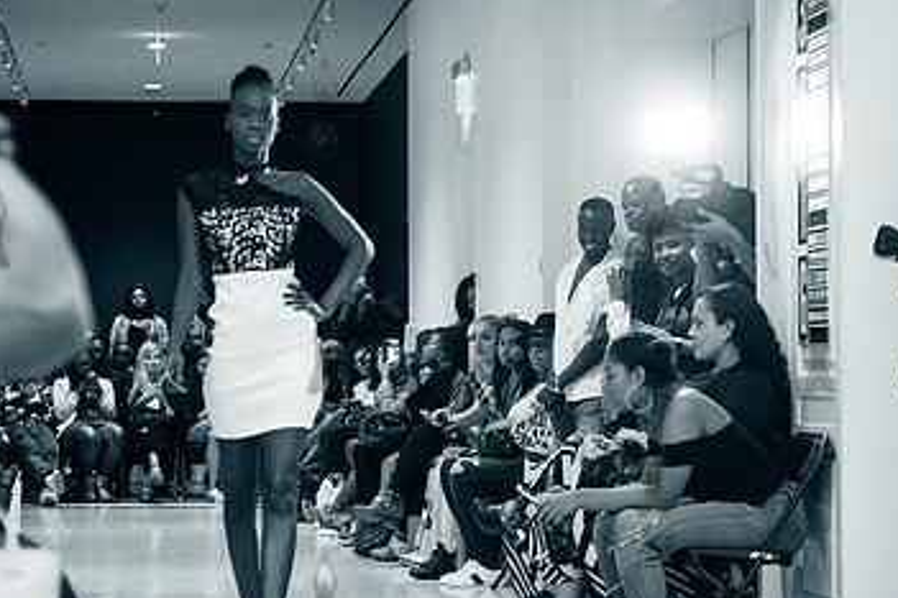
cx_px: 322
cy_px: 349
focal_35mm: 112
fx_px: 2794
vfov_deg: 12.2
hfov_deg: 18.2
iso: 4000
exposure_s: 1/200
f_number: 3.5
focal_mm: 66
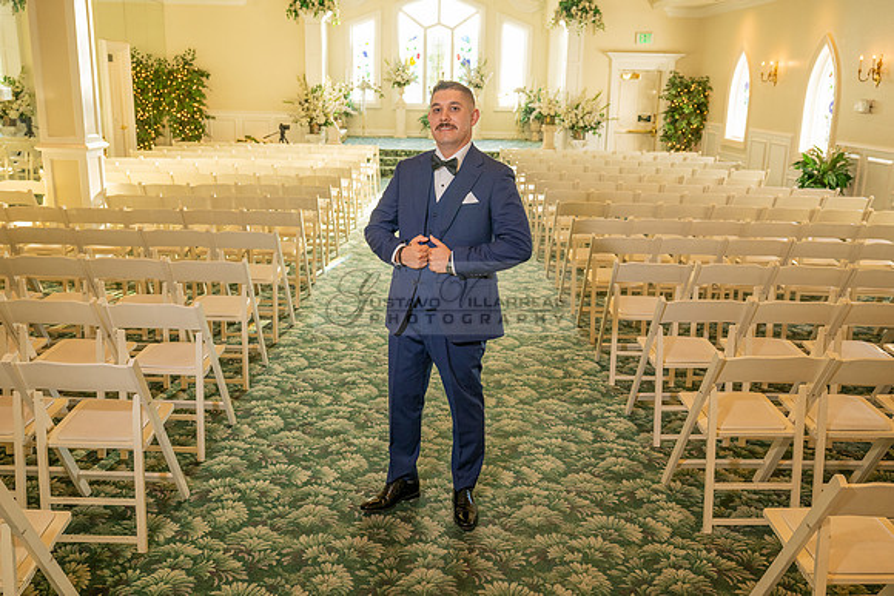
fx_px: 820
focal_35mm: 33
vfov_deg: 40.0
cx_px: 447
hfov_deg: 57.2
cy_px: 298
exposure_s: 1/125
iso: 1000
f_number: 4.5
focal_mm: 33
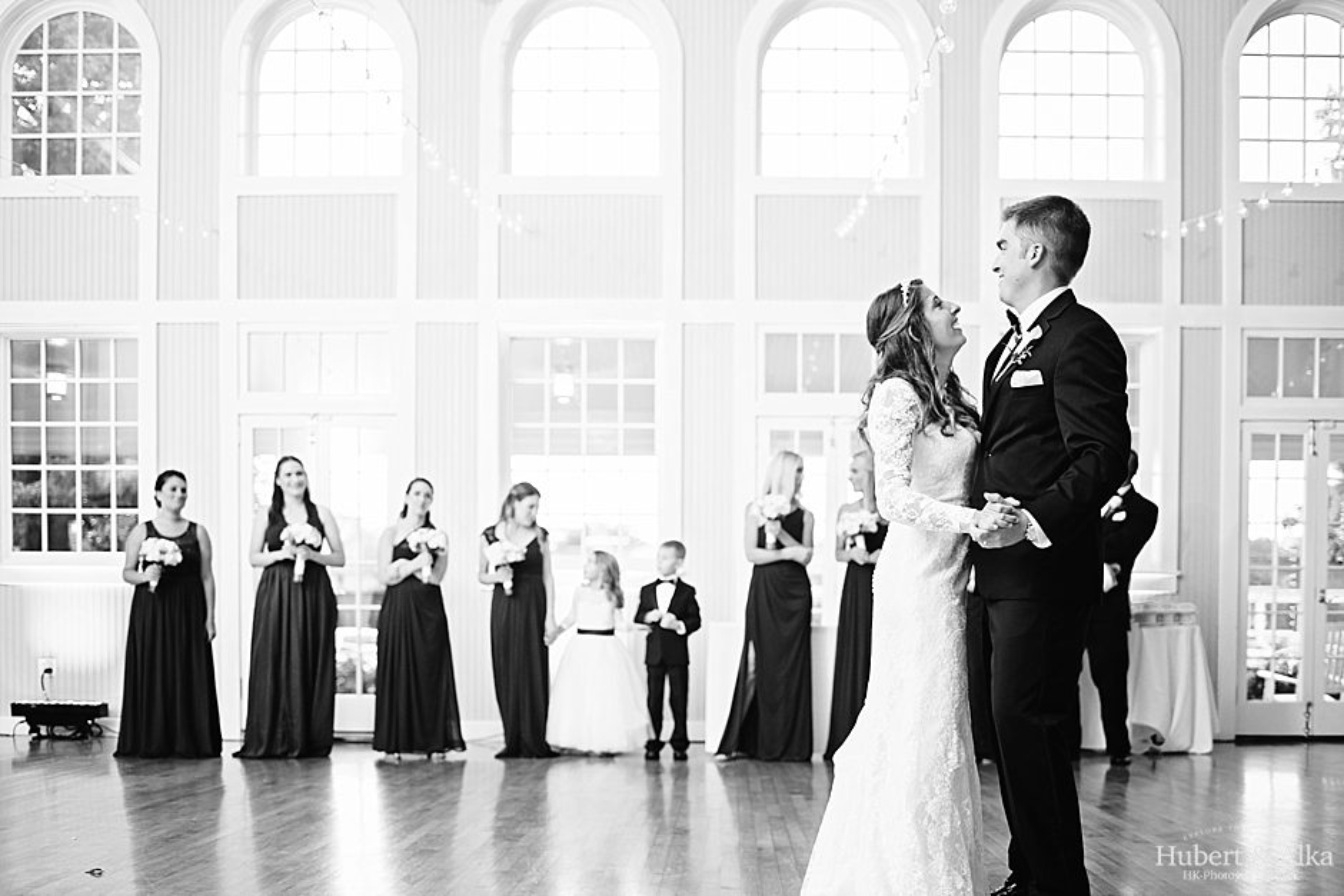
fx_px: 1307
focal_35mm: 35
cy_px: 448
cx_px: 672
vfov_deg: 37.9
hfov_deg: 54.4
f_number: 1.8
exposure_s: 1/125
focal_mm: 35
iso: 500
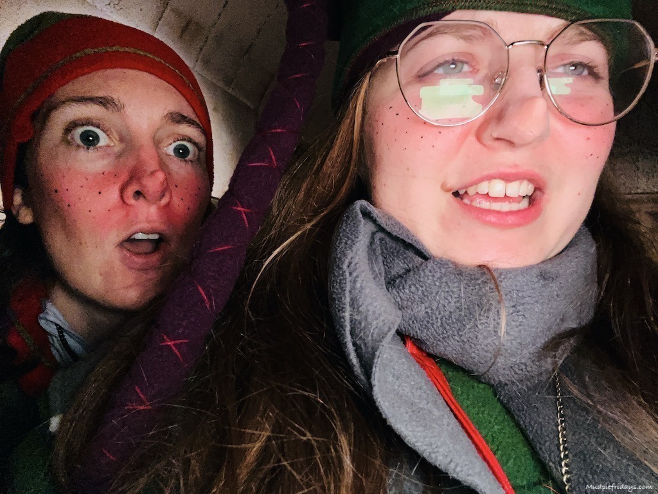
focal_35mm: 23
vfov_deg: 58.9
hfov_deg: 73.9
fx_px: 437
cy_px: 247
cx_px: 329
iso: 320
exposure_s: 1/27
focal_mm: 2.71
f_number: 2.2
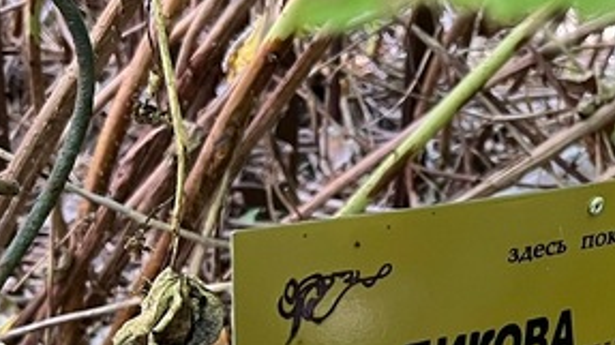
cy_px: 489
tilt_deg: -32.6
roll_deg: -4.8
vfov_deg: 14.4
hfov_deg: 25.7
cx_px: 589
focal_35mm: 79
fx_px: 1287
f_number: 1.5
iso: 200
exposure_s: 1/60
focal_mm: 5.7
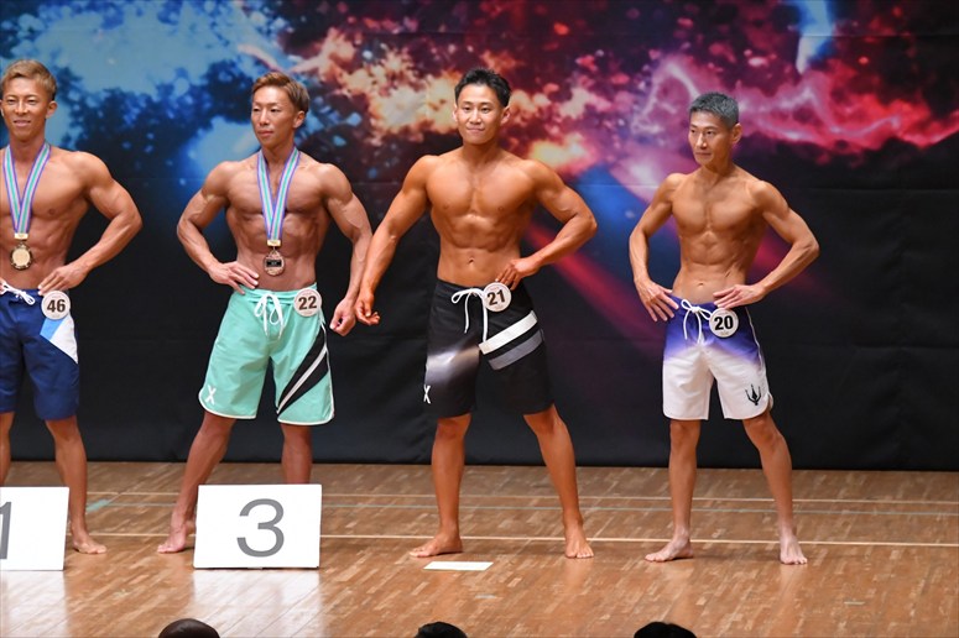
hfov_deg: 7.6
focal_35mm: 270
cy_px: 319
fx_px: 7189
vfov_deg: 5.1
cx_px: 480
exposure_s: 1/400
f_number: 5.6
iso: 6400
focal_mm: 180
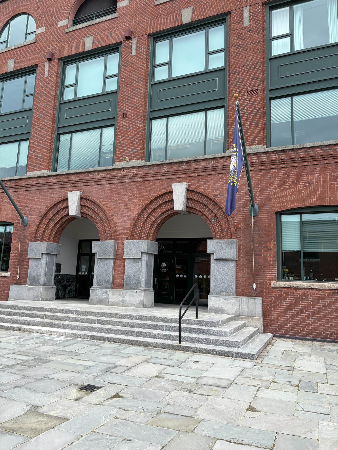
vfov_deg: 67.3
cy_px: 225
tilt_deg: +9.5
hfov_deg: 53.1
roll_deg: -1.3
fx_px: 338
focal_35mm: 26
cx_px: 169
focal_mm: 5.96
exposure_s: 1/1048
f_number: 1.6
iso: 50
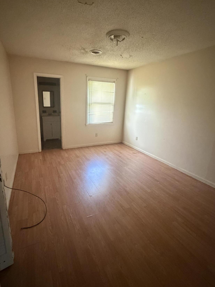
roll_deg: -1.9
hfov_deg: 74.4
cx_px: 95
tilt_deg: -13.9
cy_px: 136
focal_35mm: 17
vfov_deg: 90.9
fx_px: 141
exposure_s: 1/59
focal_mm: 2.22
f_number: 2.2
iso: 1250
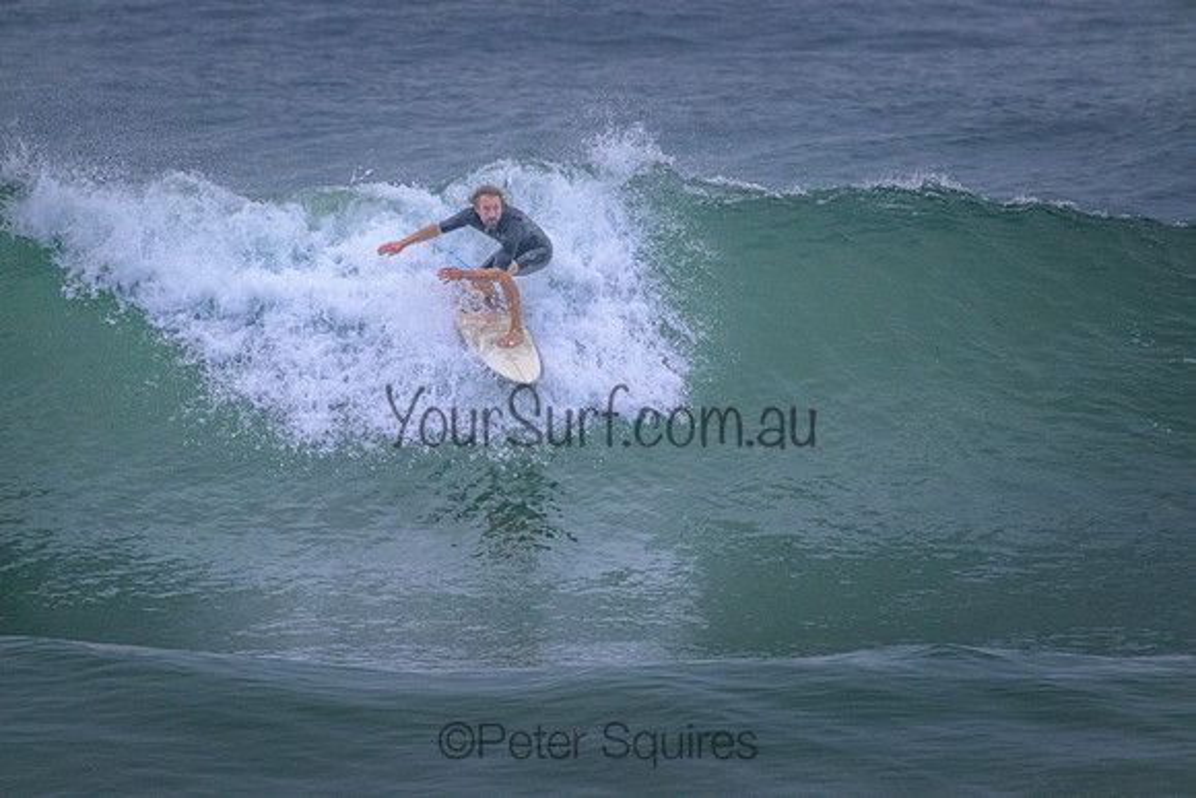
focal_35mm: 800
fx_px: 26583
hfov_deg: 2.6
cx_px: 598
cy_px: 399
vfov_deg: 1.7
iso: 5600
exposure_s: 1/2000
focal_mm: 800
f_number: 11
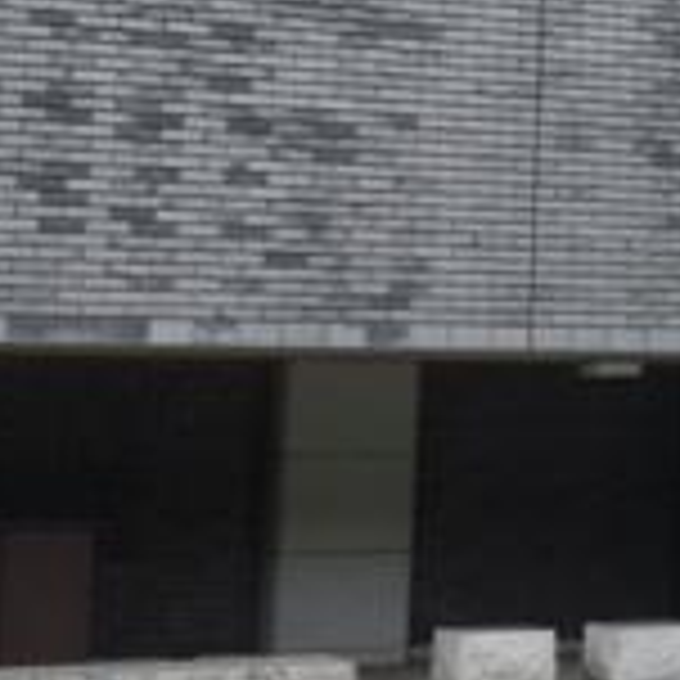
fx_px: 2800
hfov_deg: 12.7
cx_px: 1202
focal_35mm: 126
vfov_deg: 13.6
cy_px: -56
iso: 125
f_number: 2.5
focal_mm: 10.4
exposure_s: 1/100
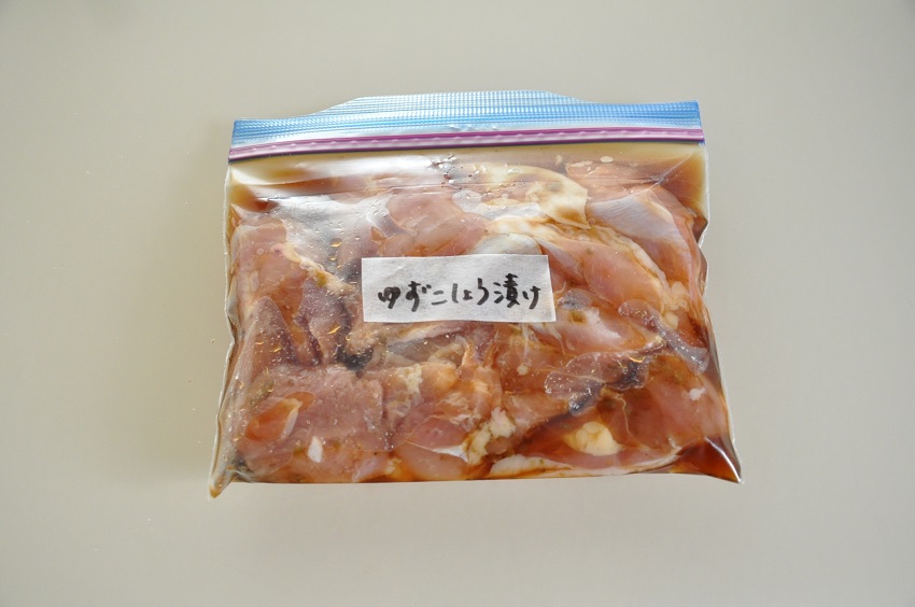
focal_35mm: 38
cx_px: 458
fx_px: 952
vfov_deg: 35.4
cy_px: 304
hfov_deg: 51.4
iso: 1600
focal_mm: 25
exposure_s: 1/30
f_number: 4
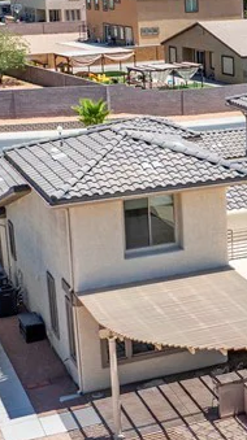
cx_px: 313
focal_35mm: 79
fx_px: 922
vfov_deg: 26.9
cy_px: 218
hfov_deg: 14.6
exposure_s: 1/100
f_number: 2.8
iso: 100
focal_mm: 12.29
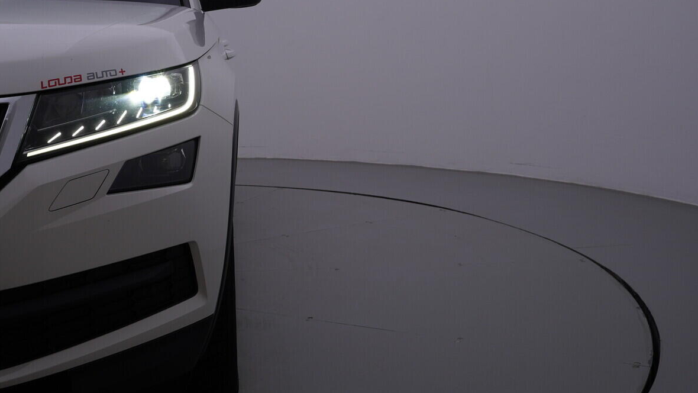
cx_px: 292
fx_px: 851
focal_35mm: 46
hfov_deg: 44.4
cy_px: 144
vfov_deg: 25.9
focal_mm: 24
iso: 125
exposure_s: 1/160
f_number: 6.3
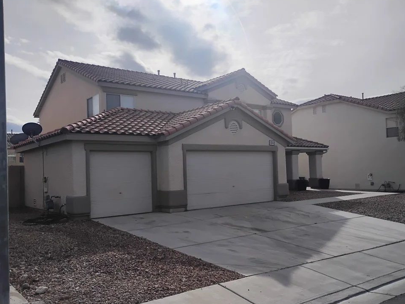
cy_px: 157
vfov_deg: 46.9
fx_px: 351
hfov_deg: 59.9
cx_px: 194
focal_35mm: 30
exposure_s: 1/2680
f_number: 1.8
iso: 100
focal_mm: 4.26
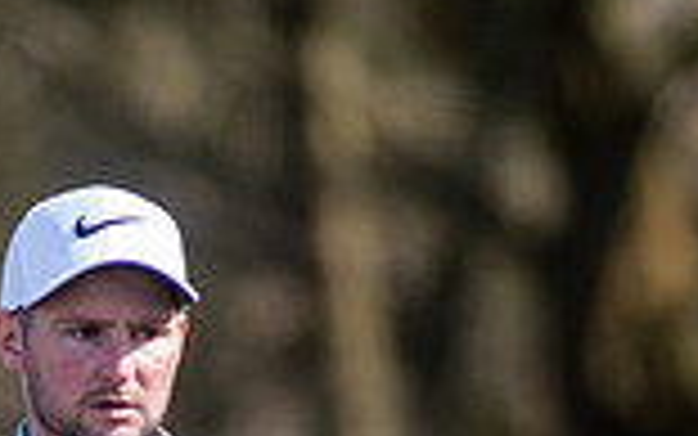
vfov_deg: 0.7
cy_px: 989
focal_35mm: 1996
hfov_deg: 1.1
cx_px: -321
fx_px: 37983
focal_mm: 300
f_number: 4
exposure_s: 1/1600
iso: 400
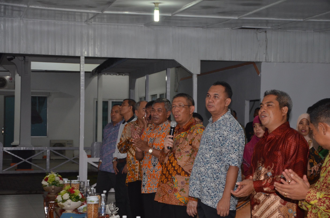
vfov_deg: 15.6
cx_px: 165
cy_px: 109
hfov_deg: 23.4
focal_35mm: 87
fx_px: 796
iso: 800
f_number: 5
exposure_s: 1/60
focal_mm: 58
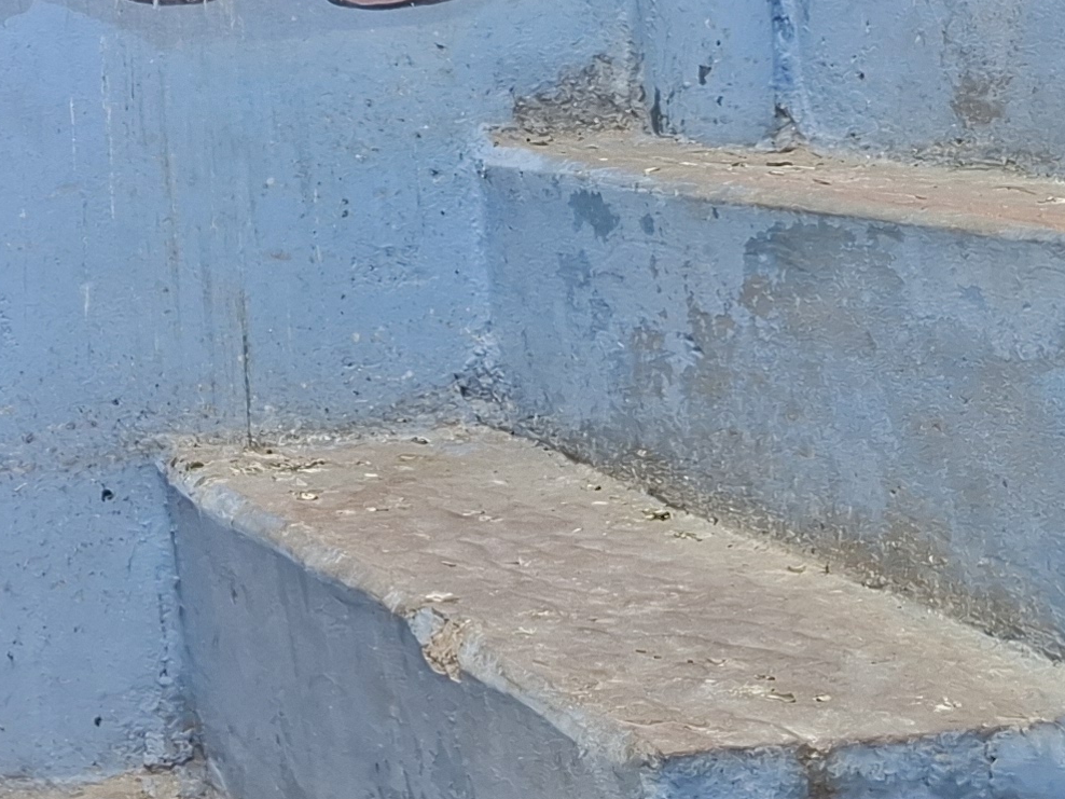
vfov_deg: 14.2
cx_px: -522
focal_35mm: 95
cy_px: -537
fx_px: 2923
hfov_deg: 18.4
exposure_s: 1/100
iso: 50
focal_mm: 5.54
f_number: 1.8
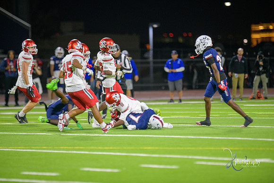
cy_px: 92
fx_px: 2284
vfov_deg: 4.6
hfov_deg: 6.9
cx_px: 137
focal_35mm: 300
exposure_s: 1/250
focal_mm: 300
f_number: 2.8
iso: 1250
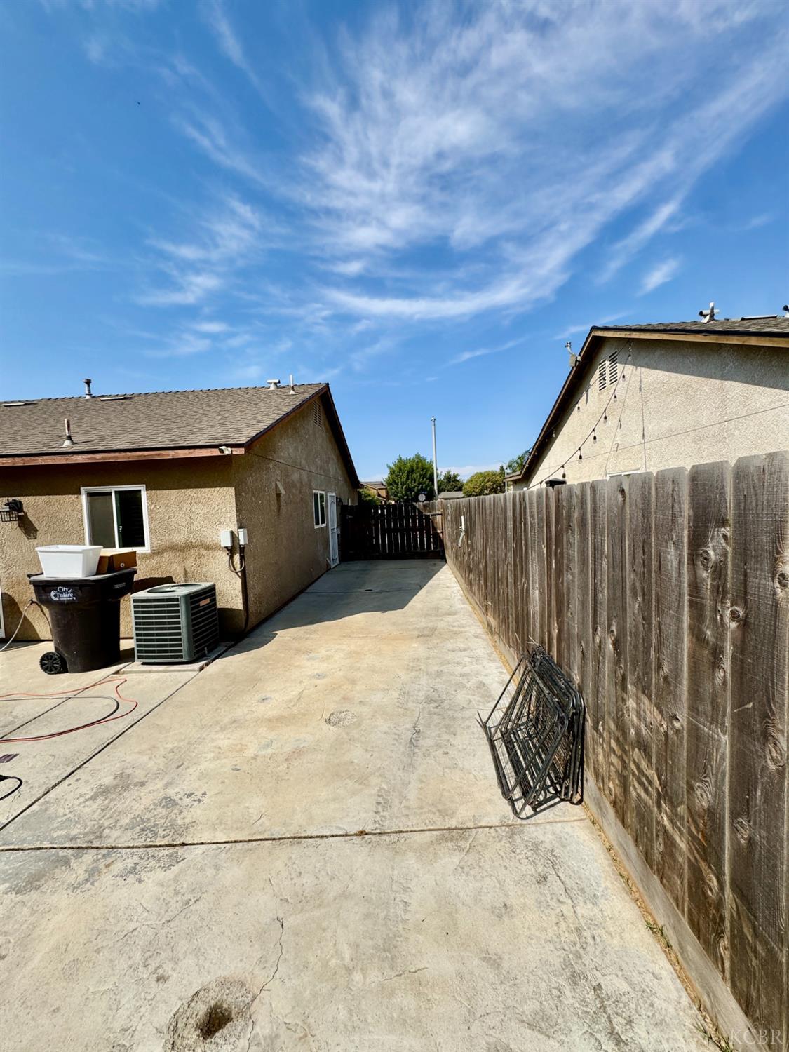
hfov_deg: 85.7
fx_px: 425
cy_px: 526
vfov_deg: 102.1
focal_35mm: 14
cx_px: 394
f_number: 2.2
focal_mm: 2.22
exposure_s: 1/3546
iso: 50
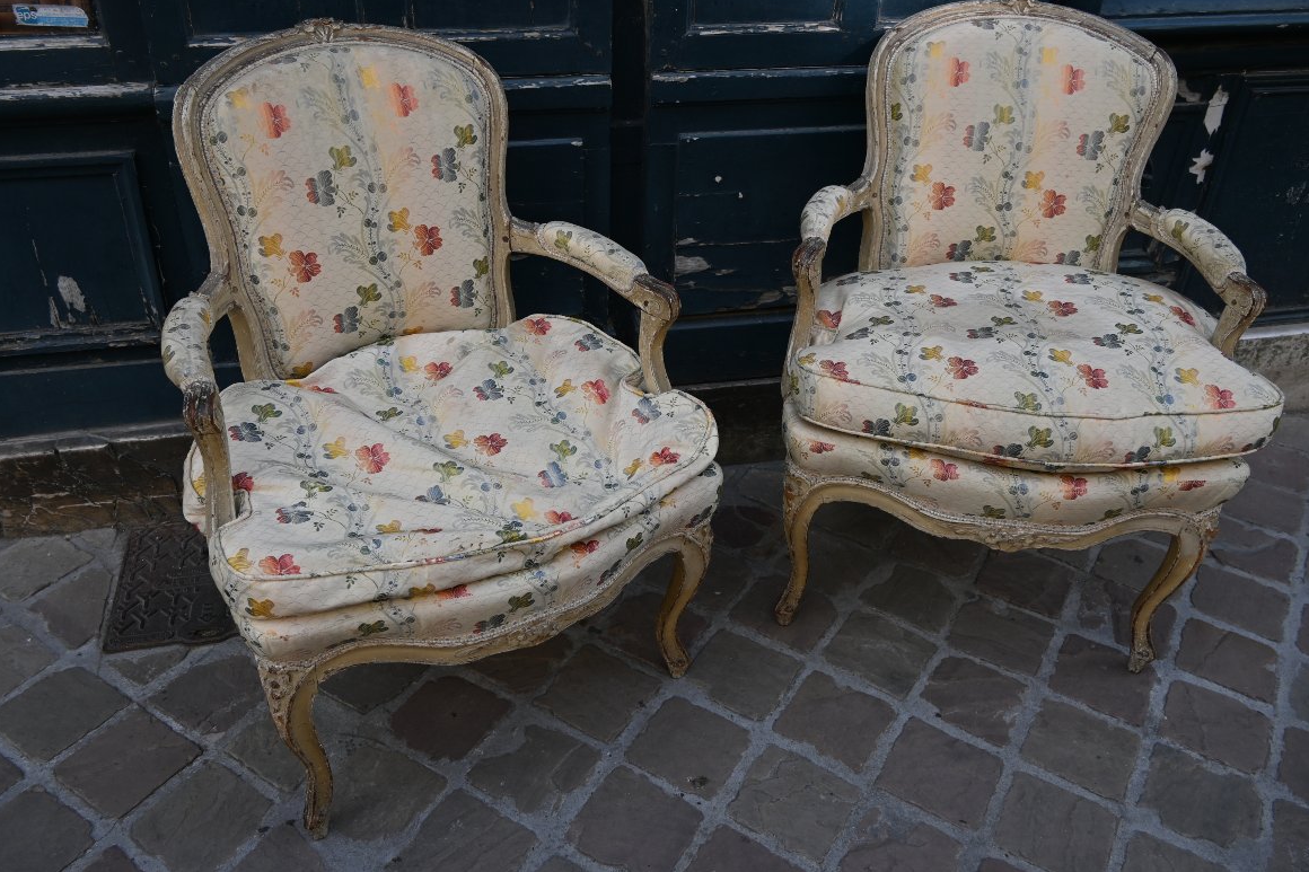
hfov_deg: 61.5
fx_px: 1100
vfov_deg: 43.3
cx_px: 634
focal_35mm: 30
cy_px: 441
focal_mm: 19.5
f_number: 5.6
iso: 140
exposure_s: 1/250
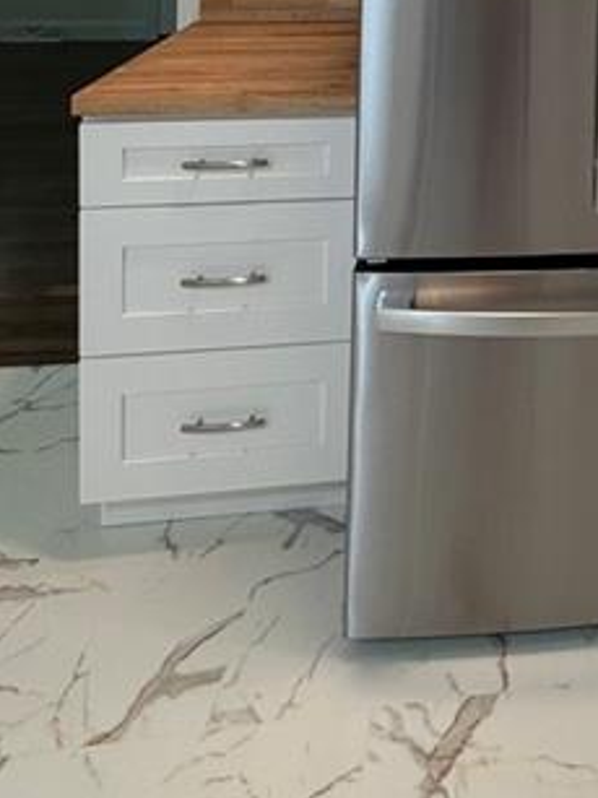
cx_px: 621
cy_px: -112
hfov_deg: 35.9
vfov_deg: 40.6
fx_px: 807
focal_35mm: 35
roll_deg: -2.4
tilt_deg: -2.4
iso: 200
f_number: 2.2
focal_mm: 2.22
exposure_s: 1/60
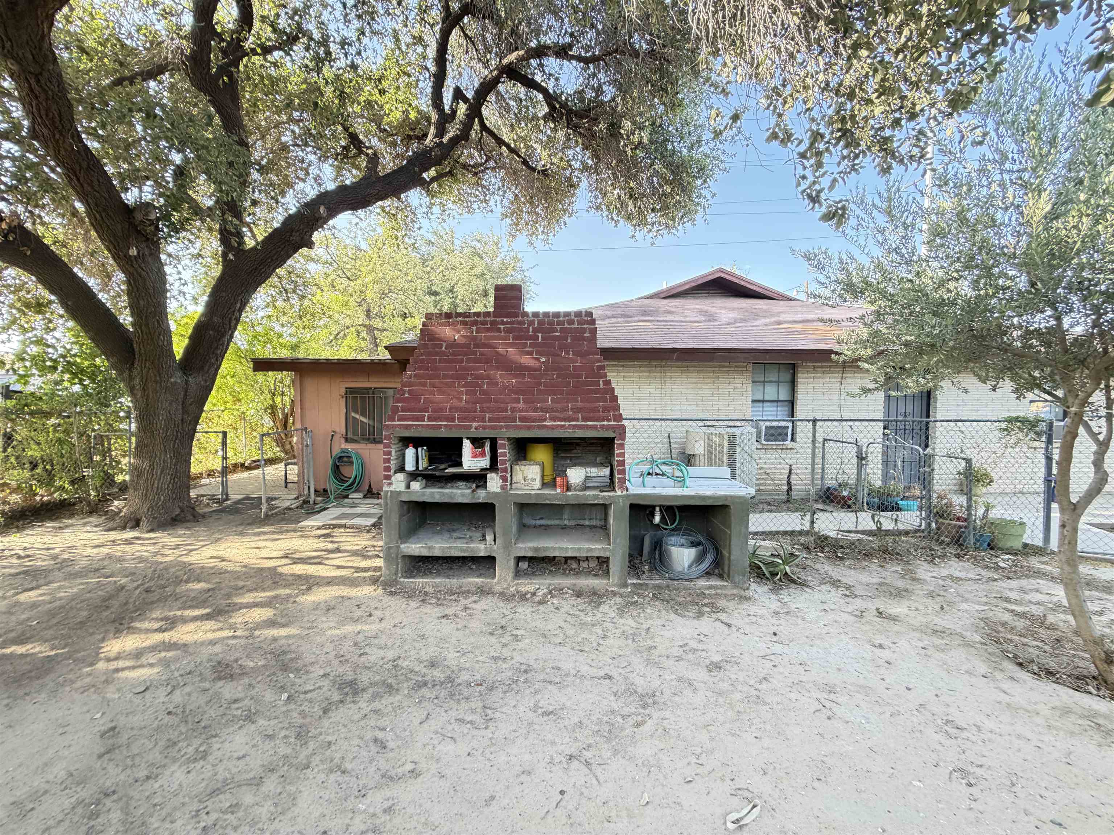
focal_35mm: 14
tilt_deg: -2.3
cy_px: 418
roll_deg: +0.0
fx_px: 451
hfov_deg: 102.1
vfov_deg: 85.7
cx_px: 557
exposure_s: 1/121
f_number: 2.2
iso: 320
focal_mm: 2.22
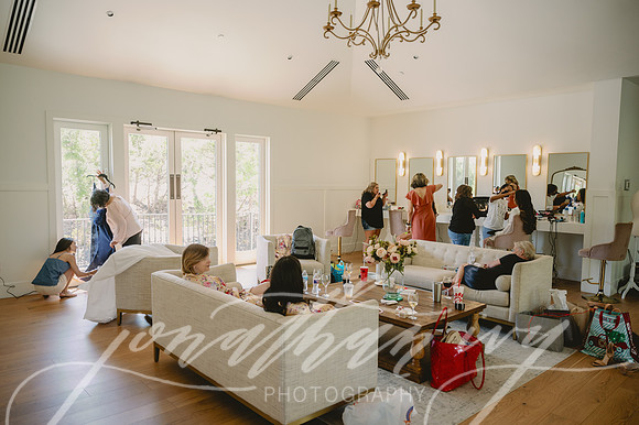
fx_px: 461
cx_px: 320
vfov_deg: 49.5
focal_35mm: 26
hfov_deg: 69.4
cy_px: 212
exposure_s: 1/100
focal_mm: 26
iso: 250
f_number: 2.8
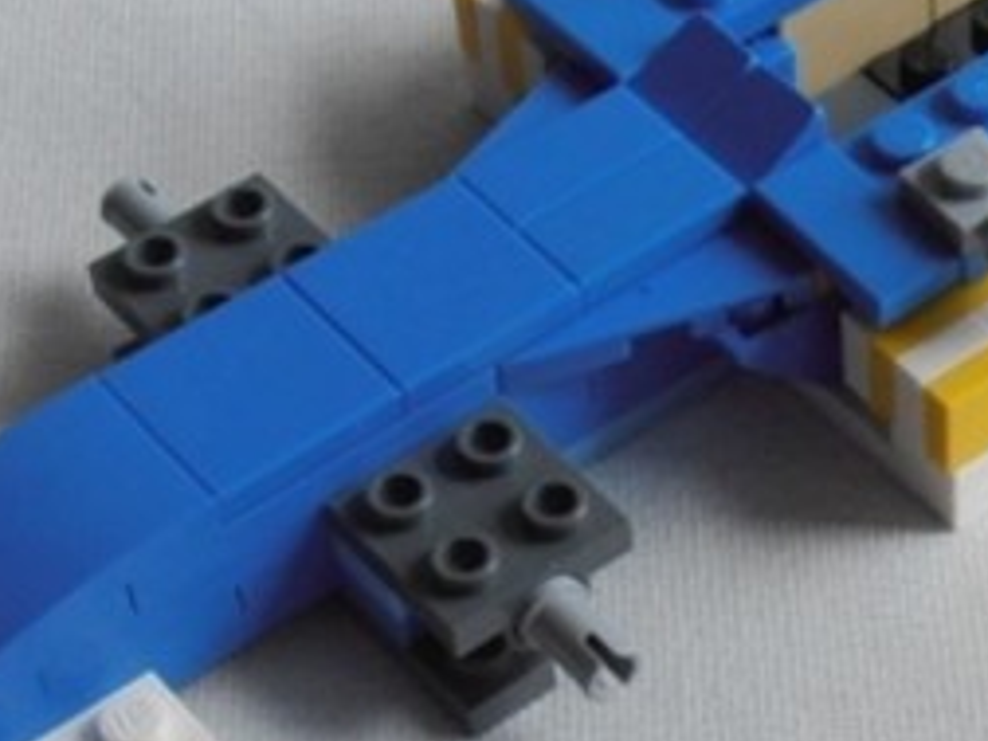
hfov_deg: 14.6
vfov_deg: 11.1
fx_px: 3768
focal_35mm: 132
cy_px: 810
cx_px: 1117
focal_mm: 6.61
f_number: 3.9
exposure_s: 1/250
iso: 80
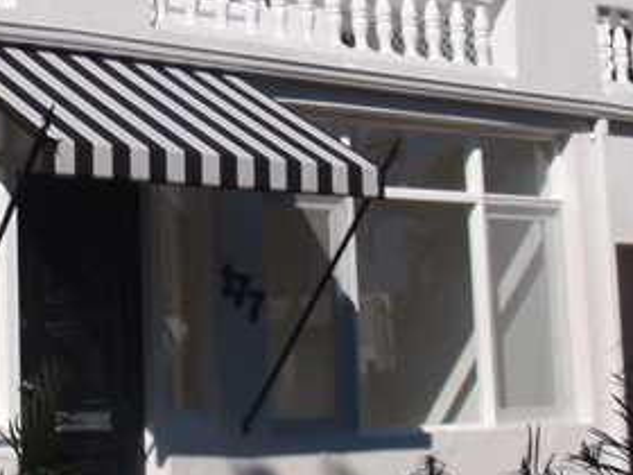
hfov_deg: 19.9
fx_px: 1774
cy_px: 129
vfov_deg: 15.2
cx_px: 81
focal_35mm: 97
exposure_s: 1/200
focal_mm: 6.07
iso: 64
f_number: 9
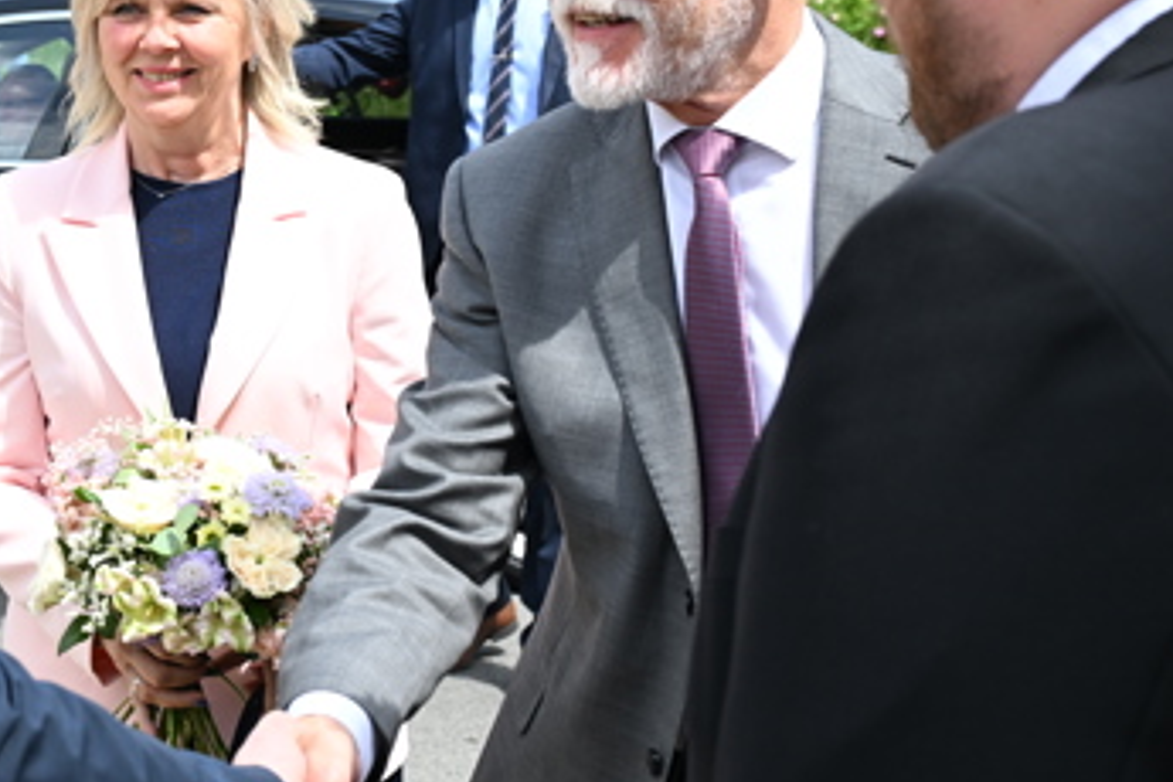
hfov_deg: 25.6
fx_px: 2476
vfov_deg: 17.9
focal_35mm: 76
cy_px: 238
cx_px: 51
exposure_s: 1/800
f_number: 5.6
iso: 400
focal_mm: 38
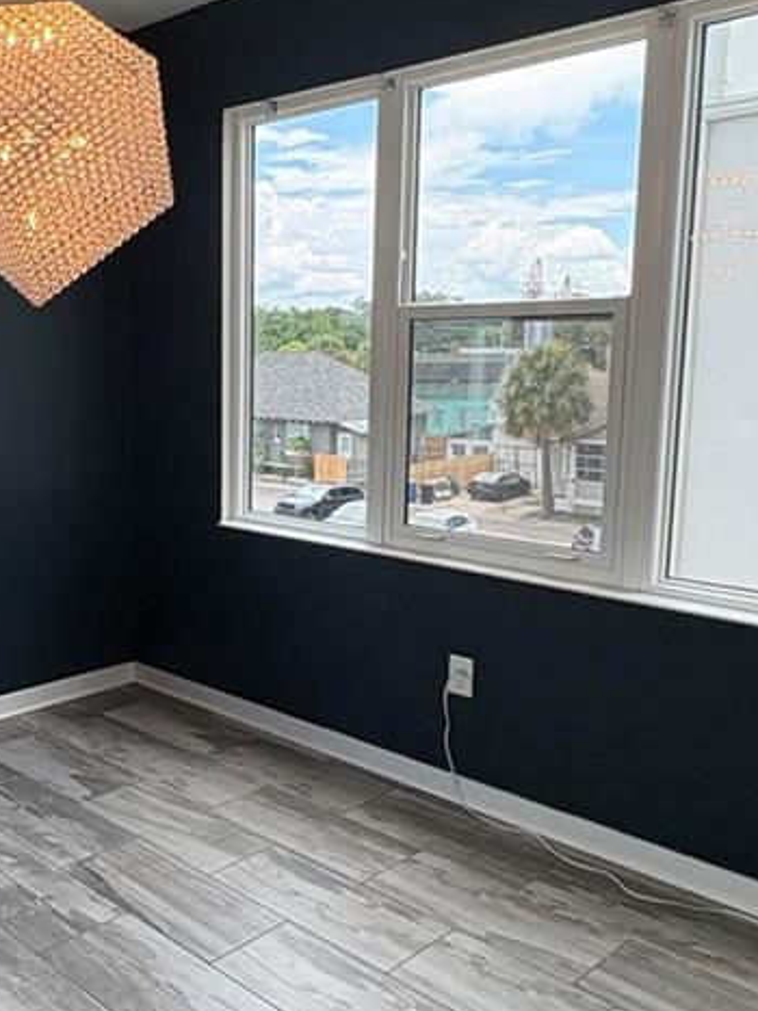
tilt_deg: -6.4
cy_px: 489
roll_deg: +0.5
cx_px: 74
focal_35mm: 36
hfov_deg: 37.1
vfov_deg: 51.4
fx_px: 1052
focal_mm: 2.22
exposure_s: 1/124
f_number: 2.2
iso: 40
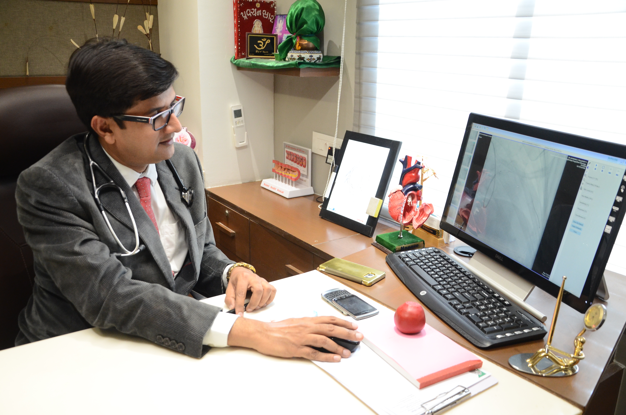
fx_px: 547
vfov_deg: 41.5
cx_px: 313
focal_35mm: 32
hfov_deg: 59.6
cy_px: 208
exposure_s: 1/80
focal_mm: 21
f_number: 3.8
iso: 1250
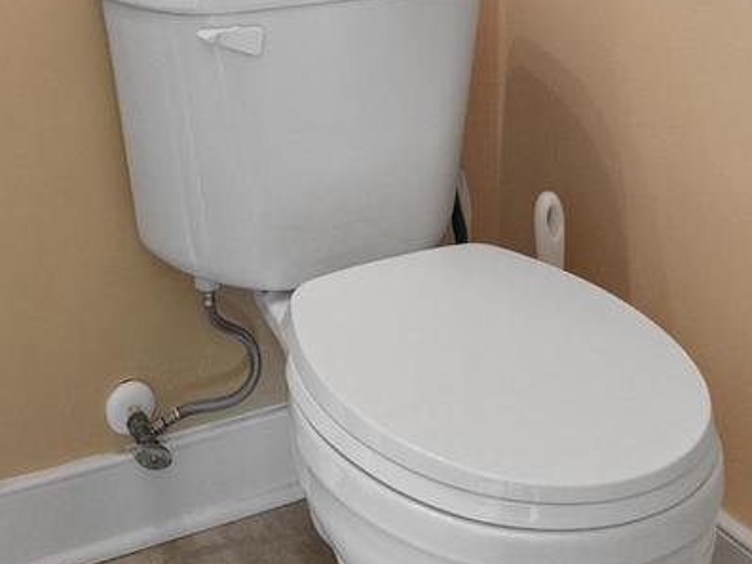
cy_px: -264
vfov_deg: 21.5
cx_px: 272
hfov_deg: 33.2
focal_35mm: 58
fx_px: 1255
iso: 800
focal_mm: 11
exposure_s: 1/25
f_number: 8
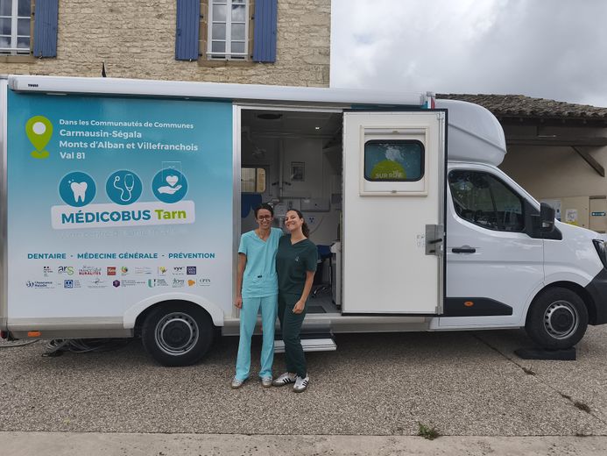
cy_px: 228
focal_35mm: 23
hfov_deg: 73.9
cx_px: 304
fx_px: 403
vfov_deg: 58.9
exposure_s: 1/1062
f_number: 1.65
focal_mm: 6.18
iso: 50
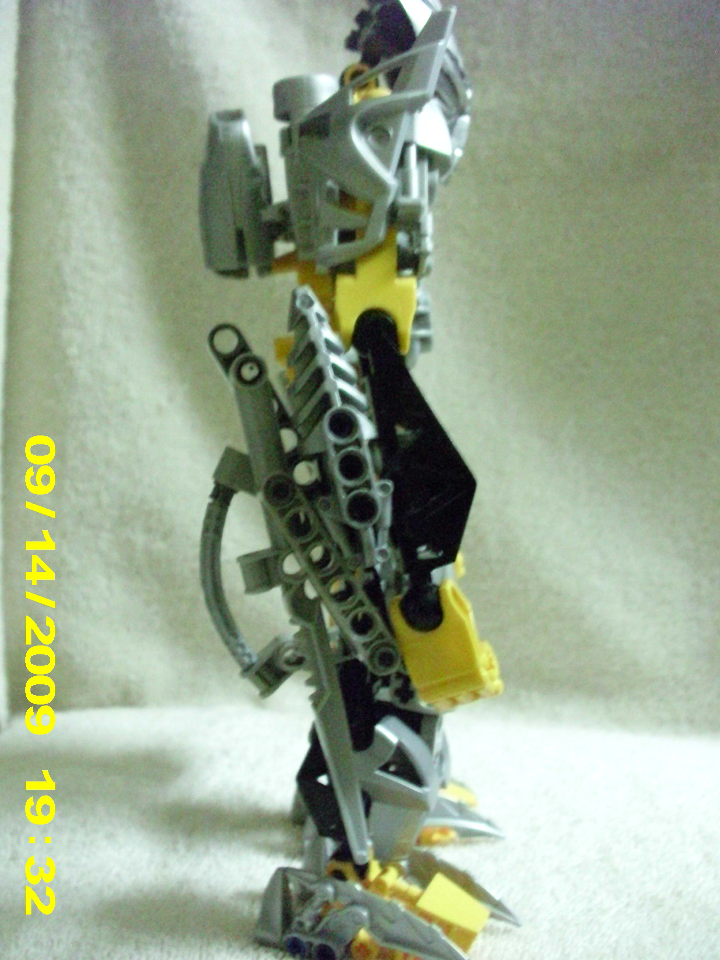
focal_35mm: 38
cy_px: 480
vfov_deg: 49.0
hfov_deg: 37.7
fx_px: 1054
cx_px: 360
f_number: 3.1
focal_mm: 6.3
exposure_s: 1/11
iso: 1600
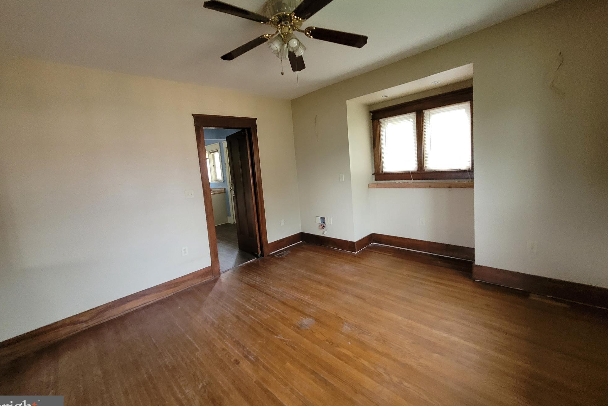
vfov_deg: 81.0
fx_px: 236
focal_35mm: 14
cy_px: 184
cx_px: 302
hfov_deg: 104.2
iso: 320
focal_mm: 1.74
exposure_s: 1/40
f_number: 2.2
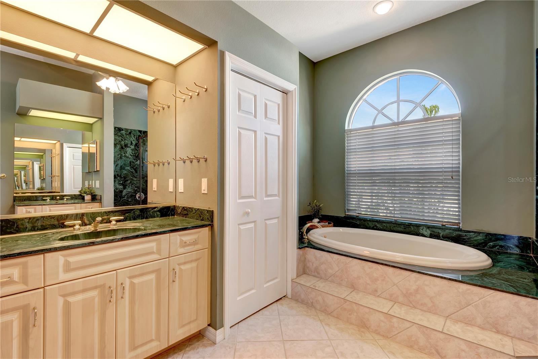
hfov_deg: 96.7
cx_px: 269
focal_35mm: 16
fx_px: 239
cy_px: 180
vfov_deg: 73.8
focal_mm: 16
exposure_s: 1
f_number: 9
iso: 100
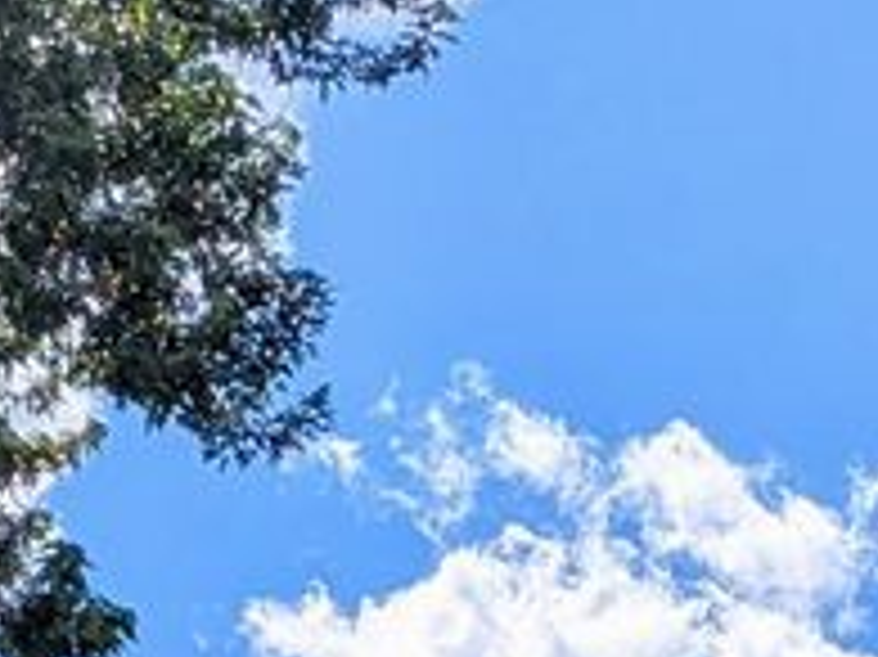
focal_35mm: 185
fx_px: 4689
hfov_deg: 10.3
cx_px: -464
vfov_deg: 7.1
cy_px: 2027
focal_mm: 6.81
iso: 44
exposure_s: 1/3774
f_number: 1.85
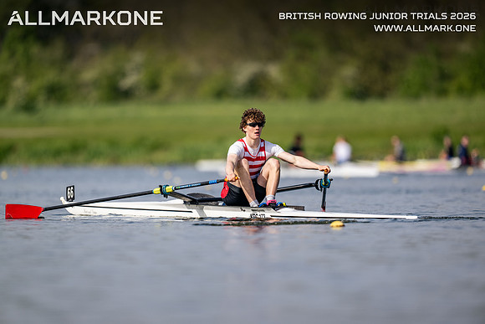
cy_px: 162
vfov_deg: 2.3
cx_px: 242
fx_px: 8085
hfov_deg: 3.4
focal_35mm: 600
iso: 200
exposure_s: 1/2500
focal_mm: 600
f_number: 4
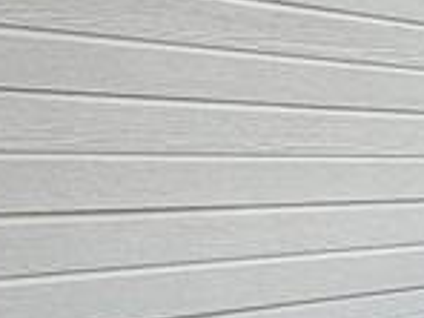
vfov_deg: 14.9
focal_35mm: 97
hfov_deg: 15.1
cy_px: 329
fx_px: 1188
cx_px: 922
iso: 50
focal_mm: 2.22
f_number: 2.2
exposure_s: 1/502
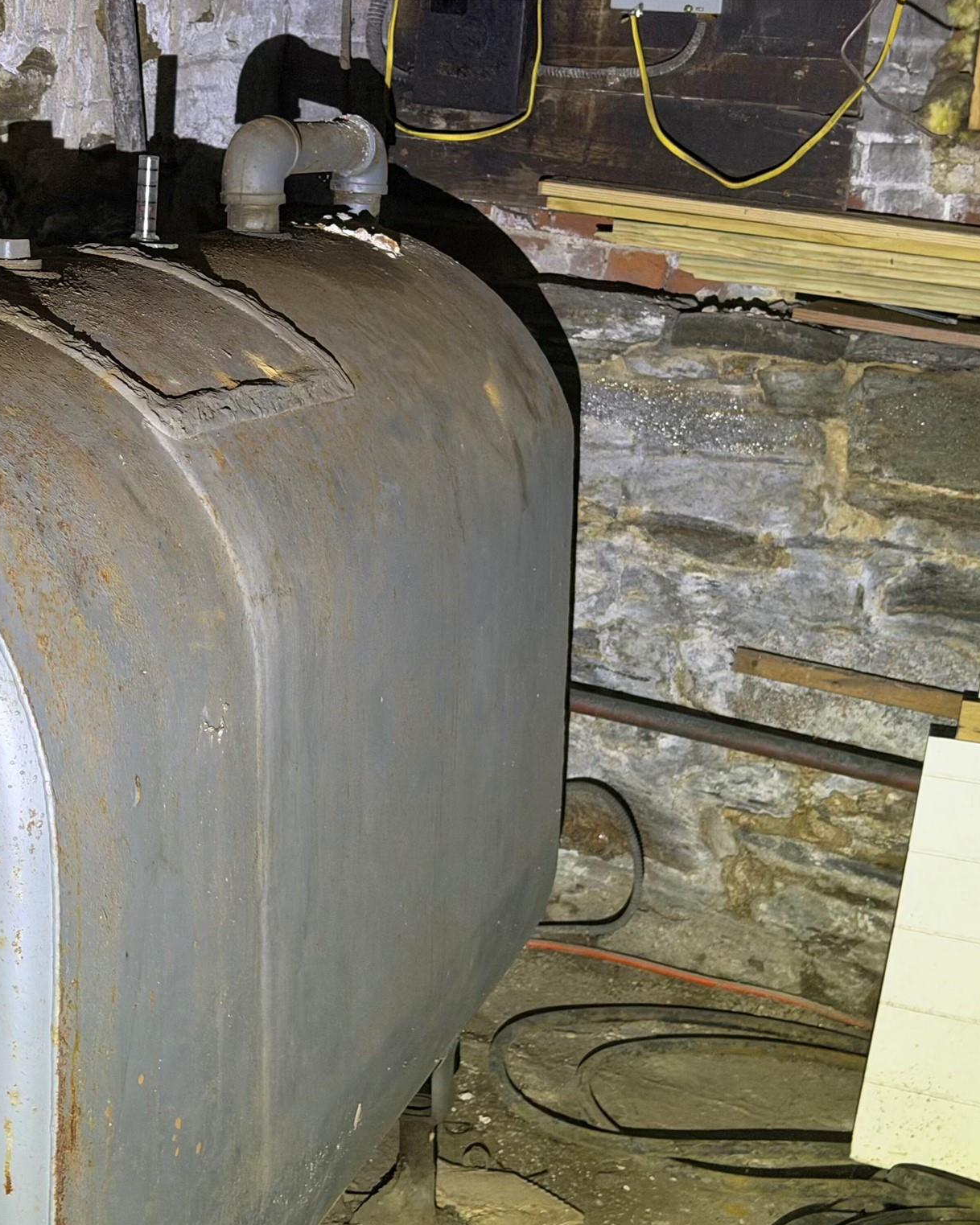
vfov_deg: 30.0
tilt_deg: -13.9
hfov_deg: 24.1
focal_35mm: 63
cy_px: 615
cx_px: 369
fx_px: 2285
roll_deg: -4.6
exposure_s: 1/40
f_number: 1.78
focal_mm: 6.76
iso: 320
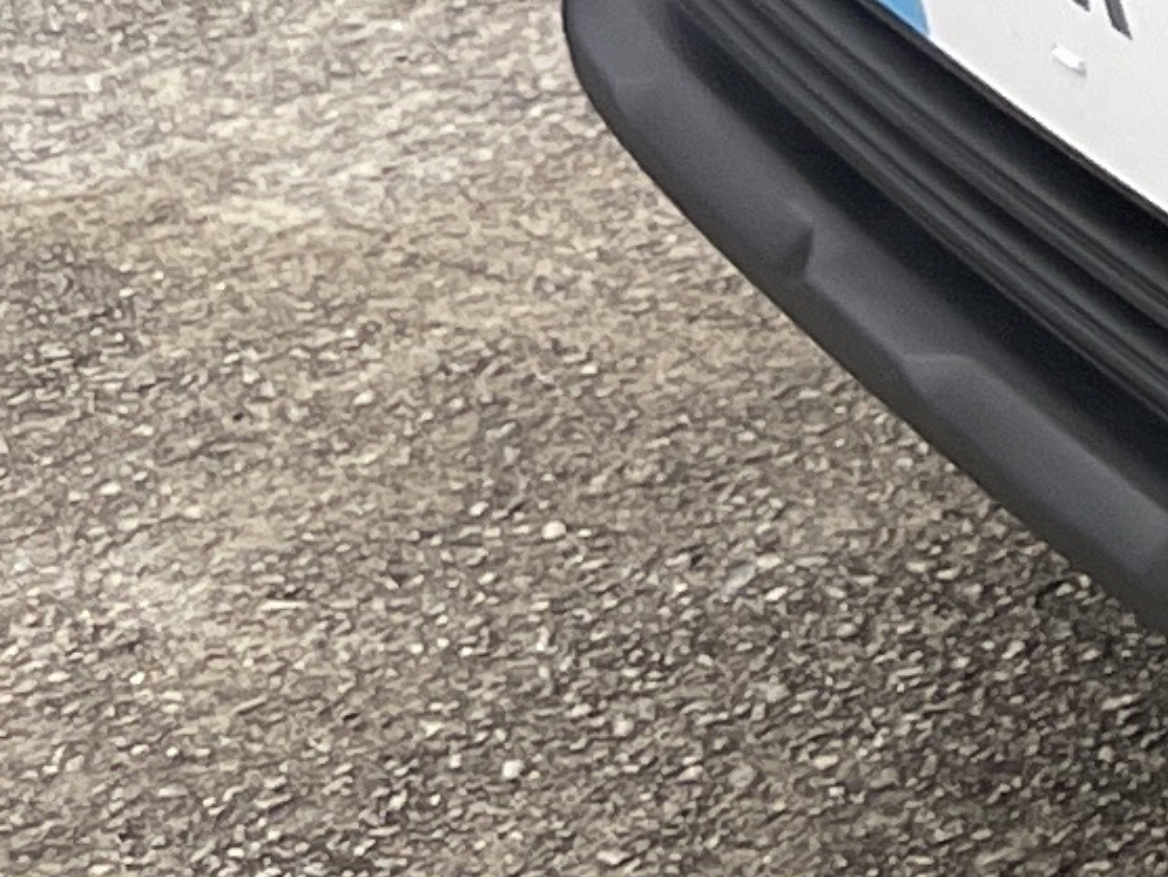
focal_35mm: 181
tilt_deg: -14.4
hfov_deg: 8.3
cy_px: -1259
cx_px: 4003
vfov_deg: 7.6
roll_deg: +0.3
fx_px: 6109
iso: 64
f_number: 1.6
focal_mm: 5.1
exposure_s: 1/121
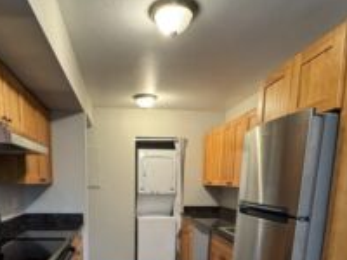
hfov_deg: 63.0
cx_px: 142
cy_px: 229
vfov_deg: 45.6
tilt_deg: -9.3
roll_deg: -0.8
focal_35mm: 28
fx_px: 281
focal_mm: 2.22
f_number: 2.2
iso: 500
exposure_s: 1/60
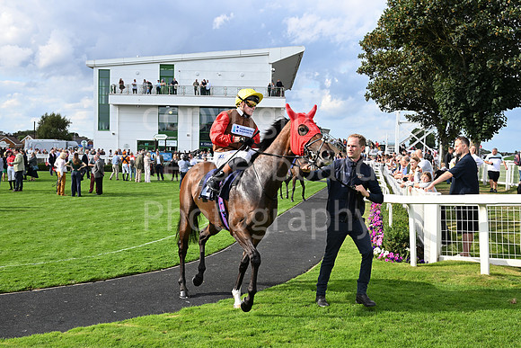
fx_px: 550
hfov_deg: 50.7
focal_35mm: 38
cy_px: 174
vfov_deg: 35.1
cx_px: 260
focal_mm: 38
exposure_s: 1/1000
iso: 500
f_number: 6.3
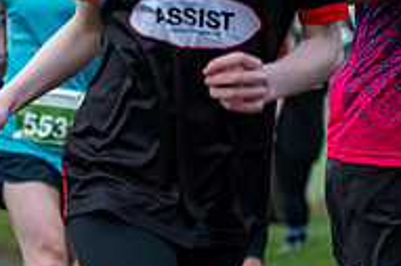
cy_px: 95
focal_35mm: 213
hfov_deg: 9.4
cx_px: -189
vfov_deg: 6.4
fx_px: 2370
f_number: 2.8
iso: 320
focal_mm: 70
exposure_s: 1/1250
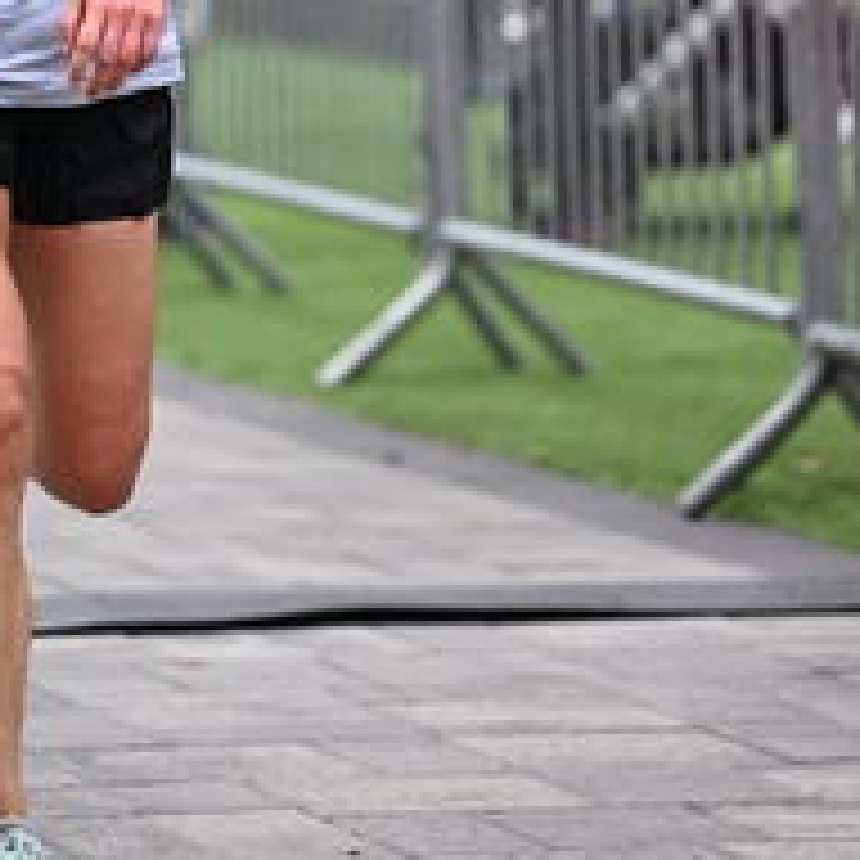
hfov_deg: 6.0
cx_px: 259
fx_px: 8264
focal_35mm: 294
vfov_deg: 5.9
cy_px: -239
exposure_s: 1/2500
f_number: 2.8
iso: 1250
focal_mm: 120
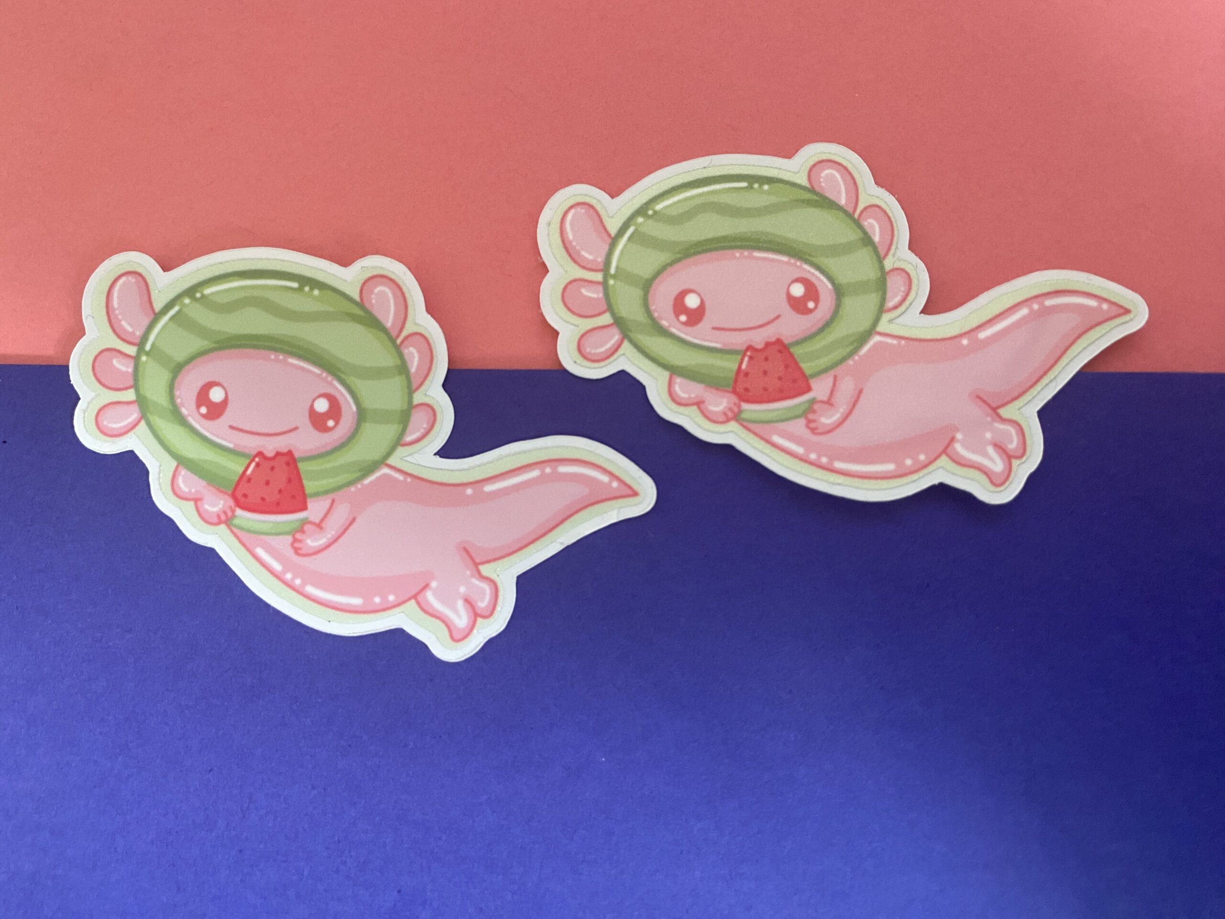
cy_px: 460
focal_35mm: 26
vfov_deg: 53.1
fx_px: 920
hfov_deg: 67.3
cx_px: 612
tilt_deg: -84.3
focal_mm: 4.25
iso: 500
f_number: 1.8
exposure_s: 1/60
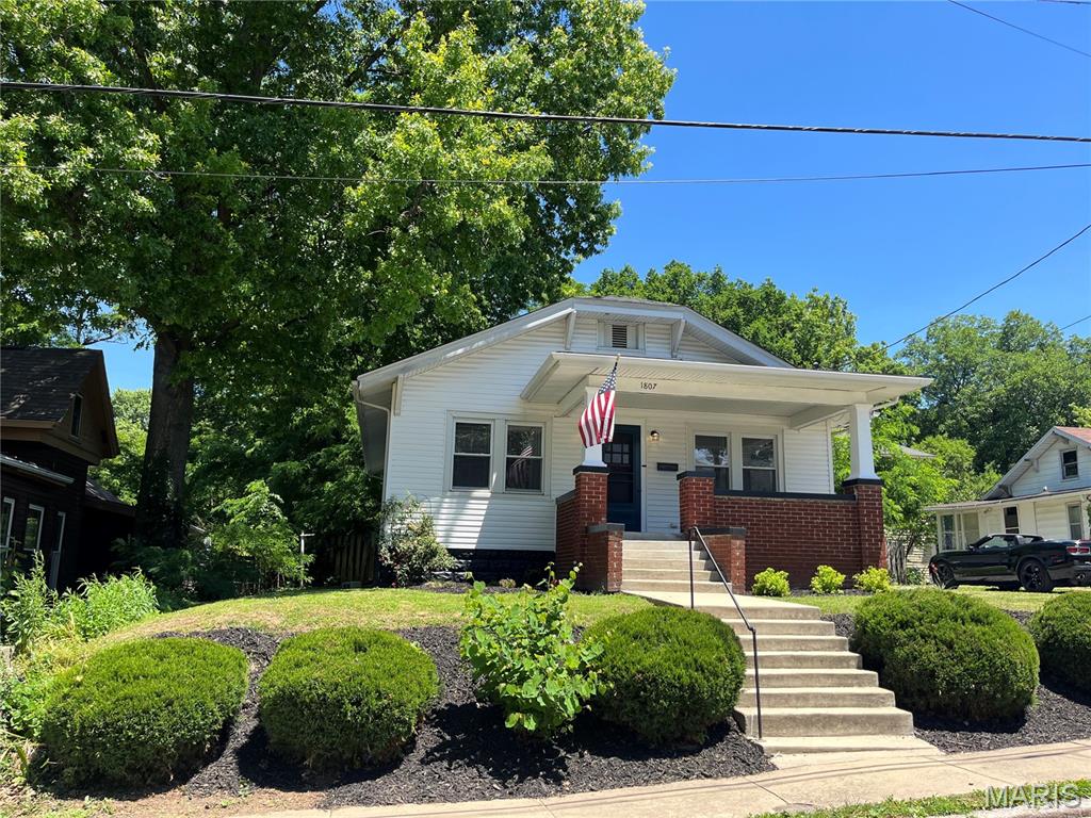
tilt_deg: +8.8
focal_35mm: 26
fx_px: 819
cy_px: 409
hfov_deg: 67.3
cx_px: 546
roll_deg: -1.4
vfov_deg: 53.1
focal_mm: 5.1
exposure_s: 1/1458
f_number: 1.6
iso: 50
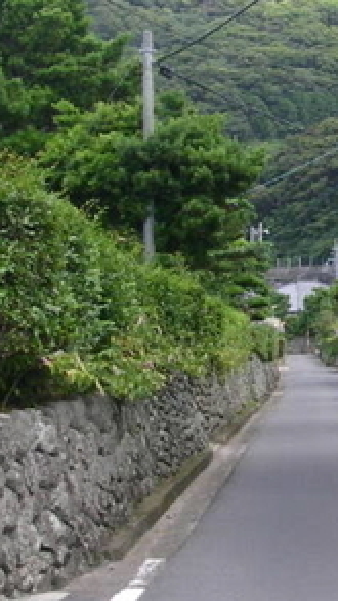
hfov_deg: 10.5
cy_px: 205
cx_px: 410
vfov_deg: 18.9
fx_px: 1799
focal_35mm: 113
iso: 80
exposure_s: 1/80
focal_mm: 6.3
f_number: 6.6
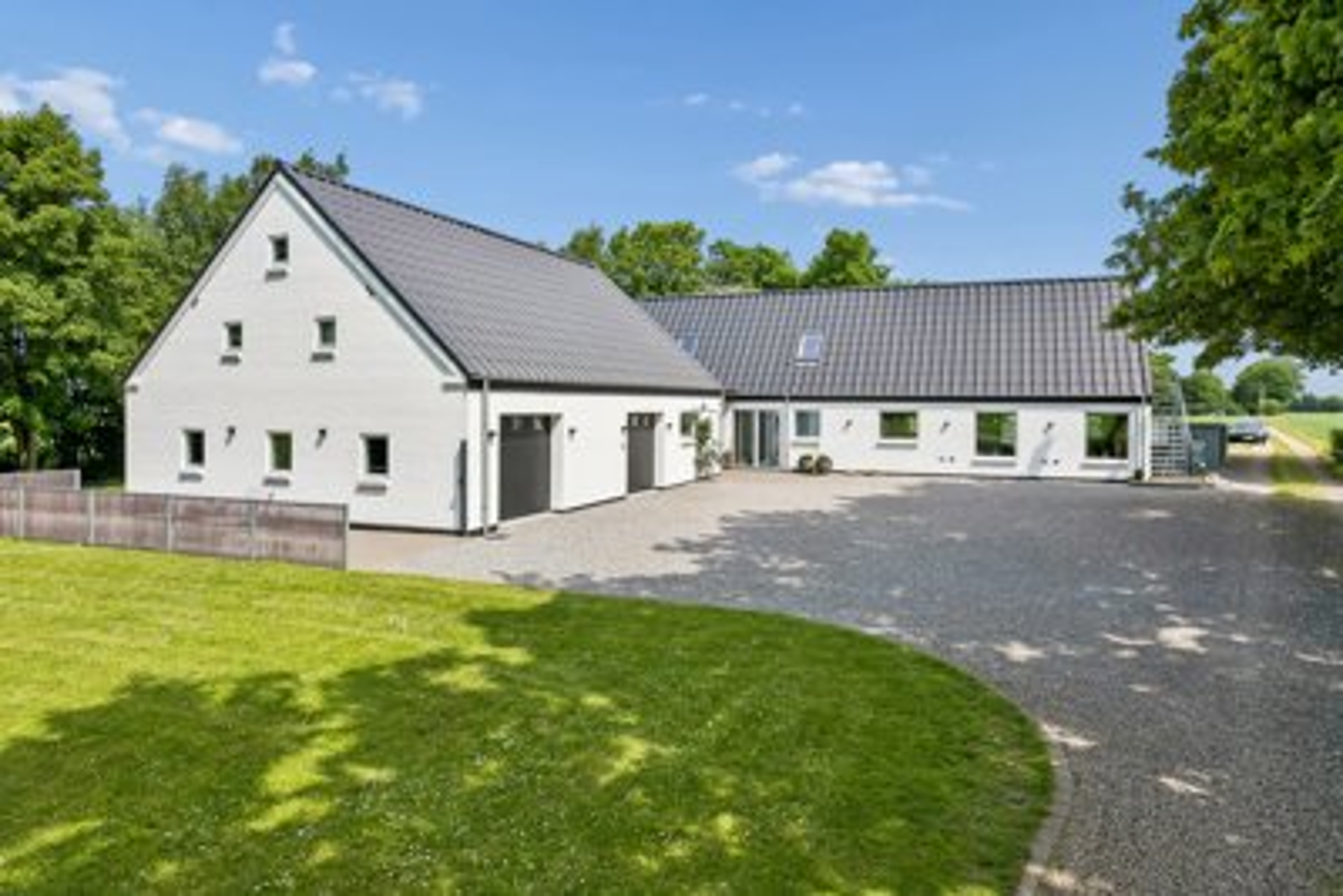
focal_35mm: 22
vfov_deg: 57.3
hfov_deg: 78.6
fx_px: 821
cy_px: 448
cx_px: 672
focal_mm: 8.4
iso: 100
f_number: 2.8
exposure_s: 1/2000
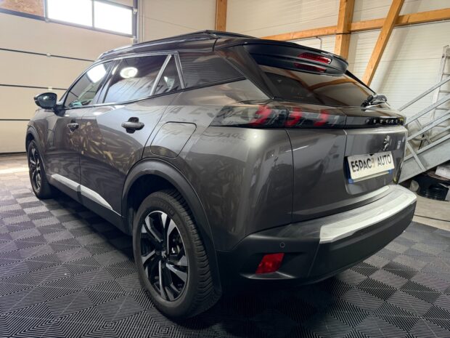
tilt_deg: -11.6
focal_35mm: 24
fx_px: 312
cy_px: 169
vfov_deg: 56.8
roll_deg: -3.1
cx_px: 225
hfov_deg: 71.6
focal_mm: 6.76
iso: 500
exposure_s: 1/60
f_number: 1.78
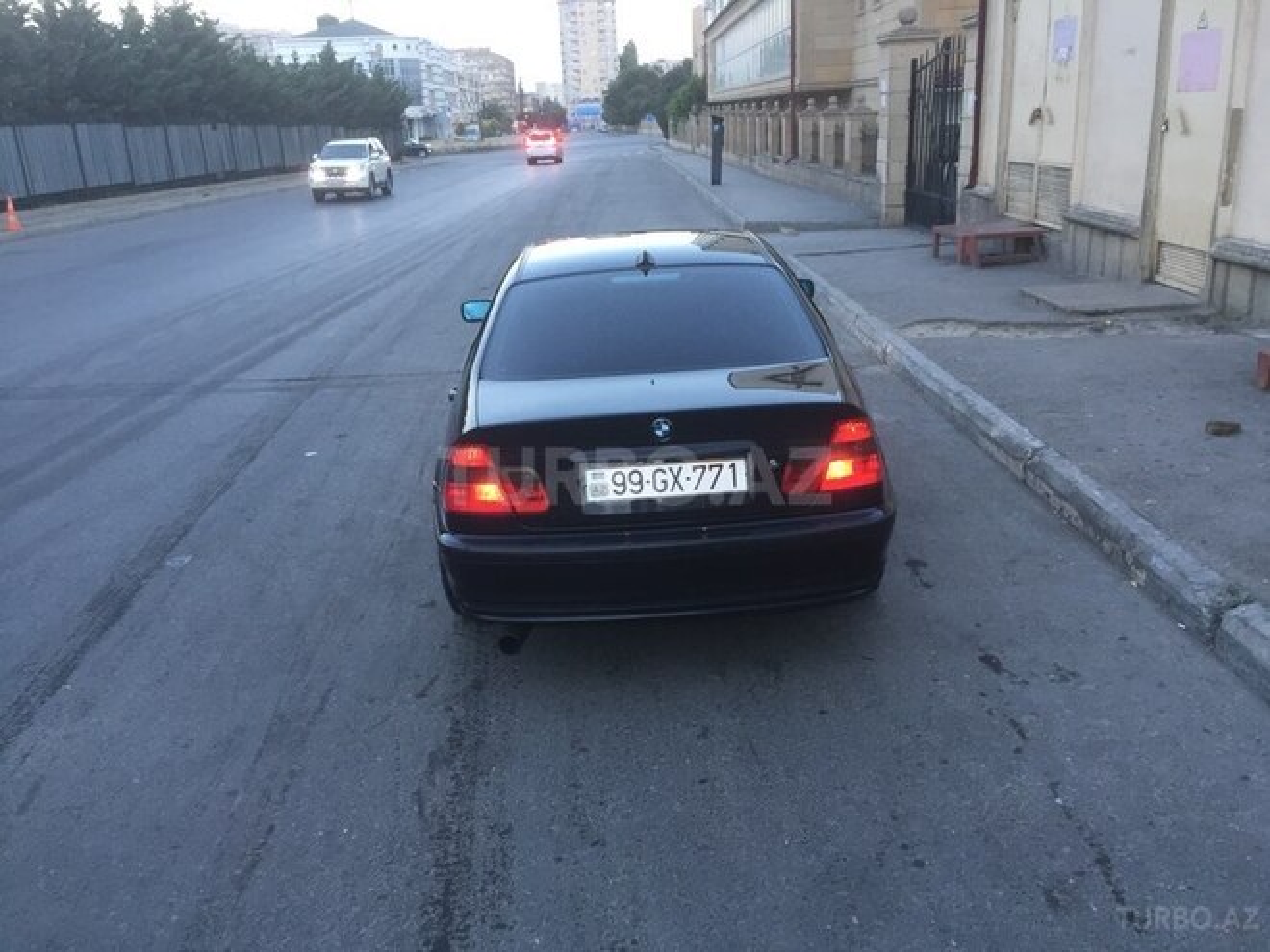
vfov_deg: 48.2
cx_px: 635
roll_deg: +1.0
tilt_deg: -17.6
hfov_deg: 61.7
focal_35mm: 29
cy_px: 476
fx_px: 1064
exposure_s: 1/33
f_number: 2.2
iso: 50
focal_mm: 4.15
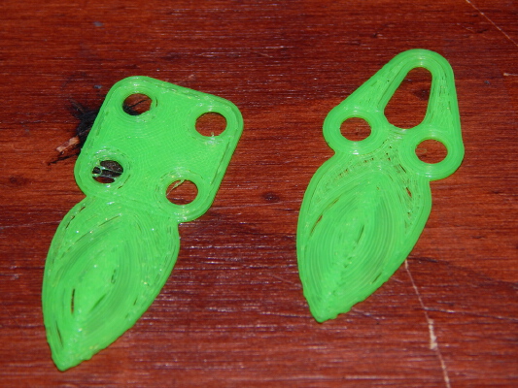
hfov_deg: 15.0
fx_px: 1961
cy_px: 194
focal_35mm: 131
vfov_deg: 11.3
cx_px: 259
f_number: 9.6
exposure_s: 1/30
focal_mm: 23.4
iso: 200
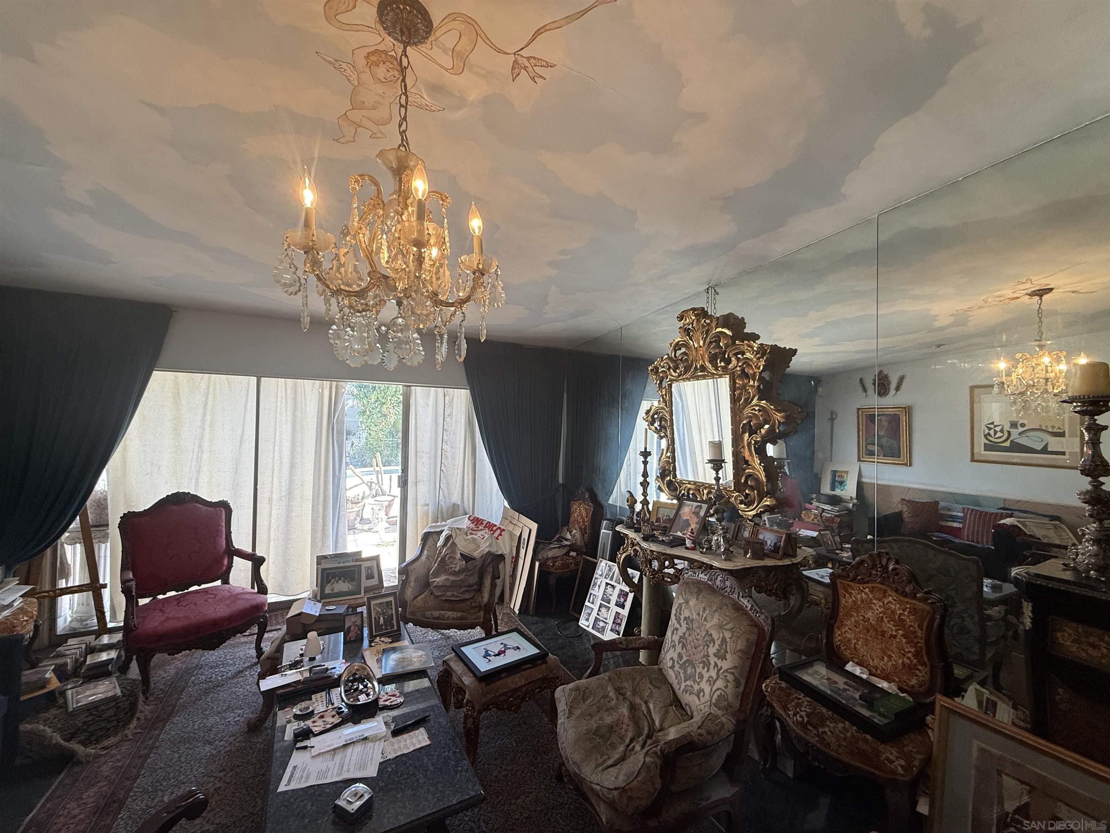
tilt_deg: +1.4
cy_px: 416
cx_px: 555
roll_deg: -2.2
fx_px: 449
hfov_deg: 102.1
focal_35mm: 14
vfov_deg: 85.7
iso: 100
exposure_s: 1/120
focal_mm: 2.22
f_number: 2.2
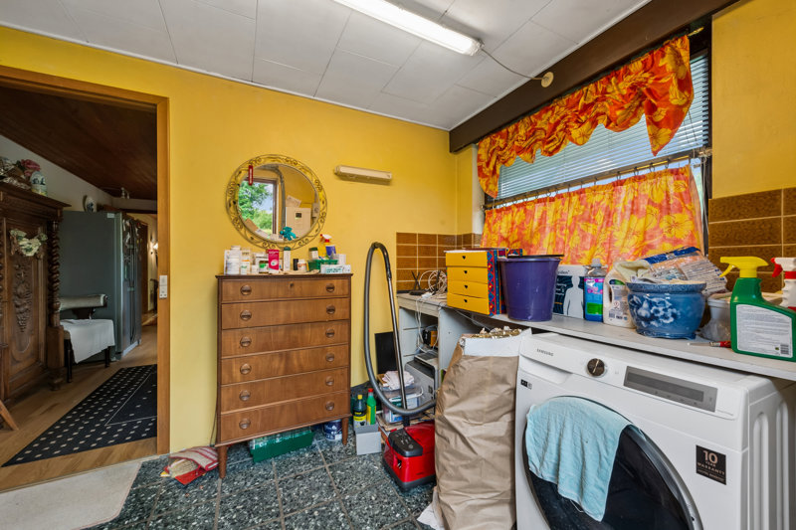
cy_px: 265
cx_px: 398
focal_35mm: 14
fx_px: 309
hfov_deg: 104.3
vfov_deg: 81.2
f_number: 10
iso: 200
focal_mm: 14
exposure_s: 1/10
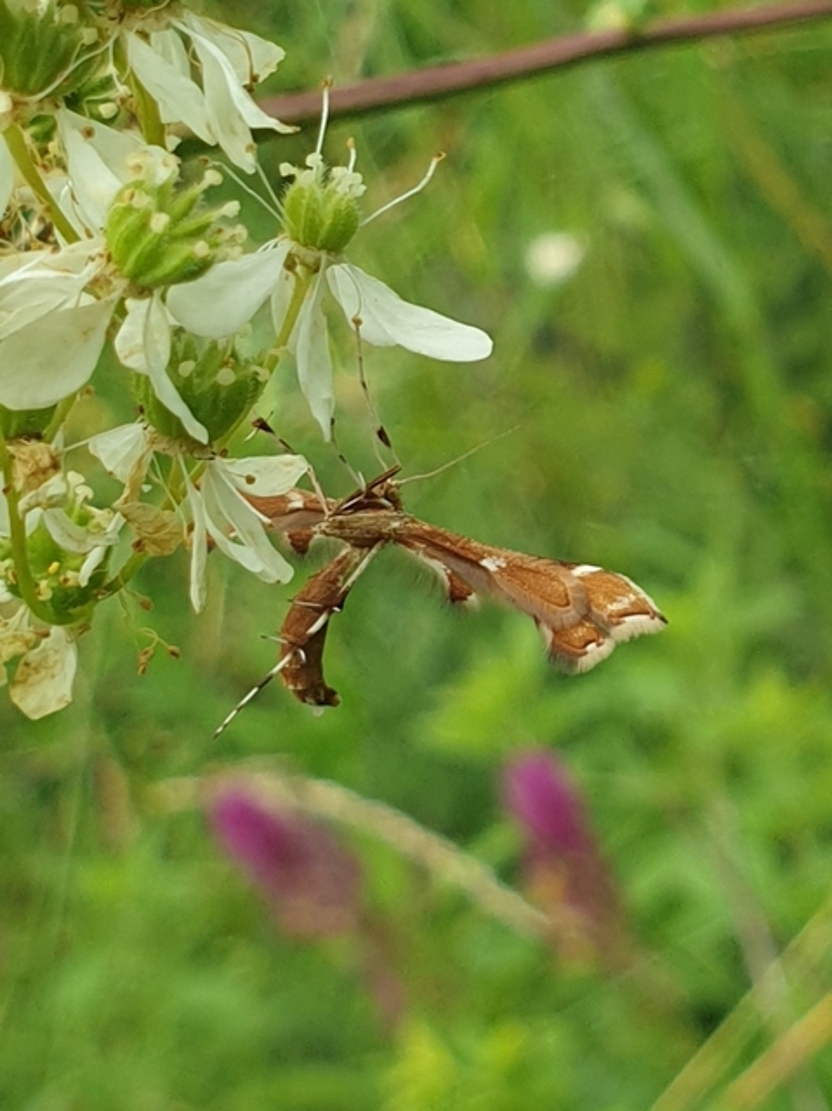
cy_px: 556
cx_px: 416
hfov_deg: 53.0
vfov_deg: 67.3
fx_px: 834
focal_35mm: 26
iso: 50
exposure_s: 1/267
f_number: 2.4
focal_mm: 4.3
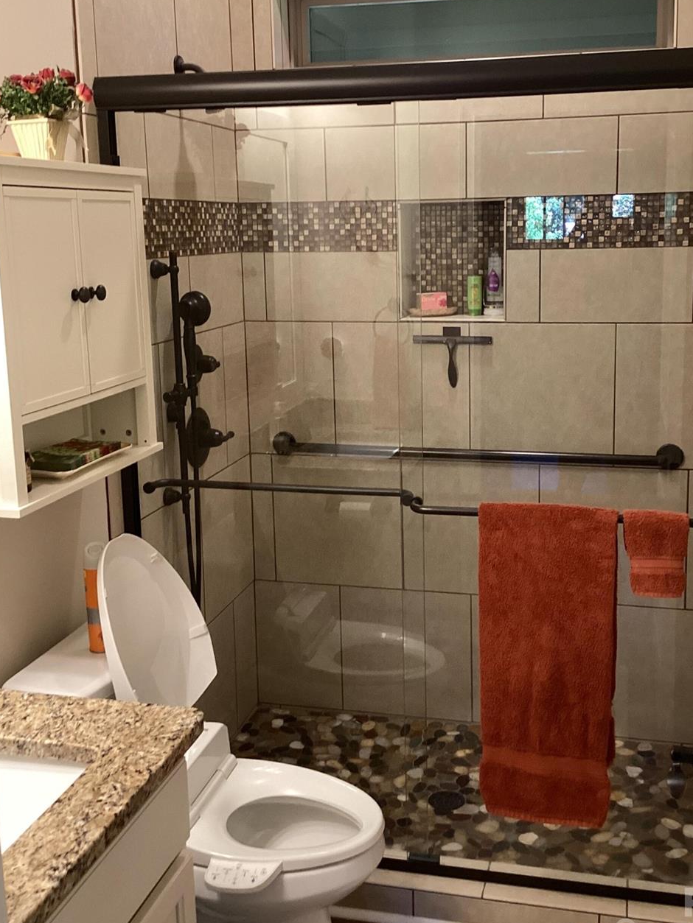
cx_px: 392
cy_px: 404
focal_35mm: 38
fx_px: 1014
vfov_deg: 48.9
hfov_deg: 37.7
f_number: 2.4
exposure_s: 1/50
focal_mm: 3.3
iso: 200
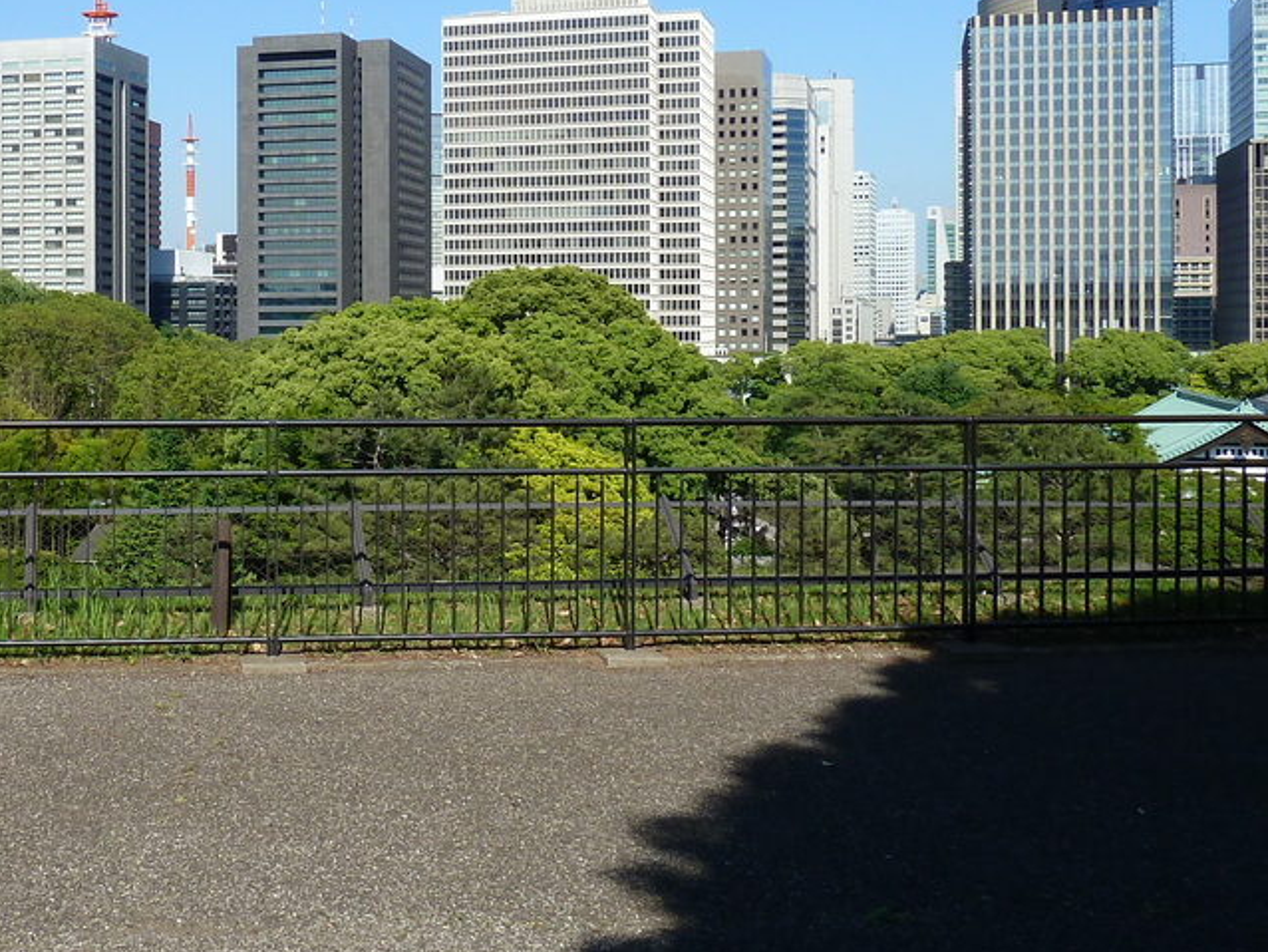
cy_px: 328
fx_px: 1722
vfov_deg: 30.7
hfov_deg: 39.2
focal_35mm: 47
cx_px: 298
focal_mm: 4.1
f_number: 4.5
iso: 80
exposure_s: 1/400
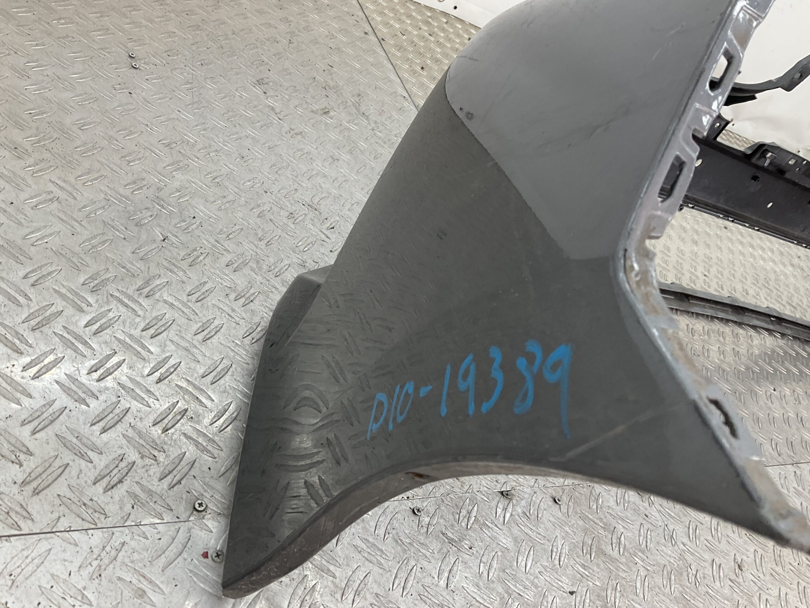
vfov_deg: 48.2
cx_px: 405
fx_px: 679
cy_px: 304
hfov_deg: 61.7
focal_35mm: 29
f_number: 1.8
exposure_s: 1/100
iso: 25
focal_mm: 3
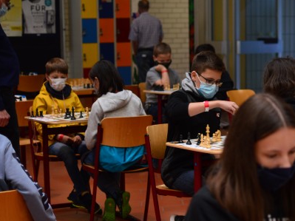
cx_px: 319
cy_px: 194
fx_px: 972
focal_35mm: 114
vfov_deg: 12.9
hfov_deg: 16.8
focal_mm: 35
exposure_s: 1/60
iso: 250
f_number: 1.8
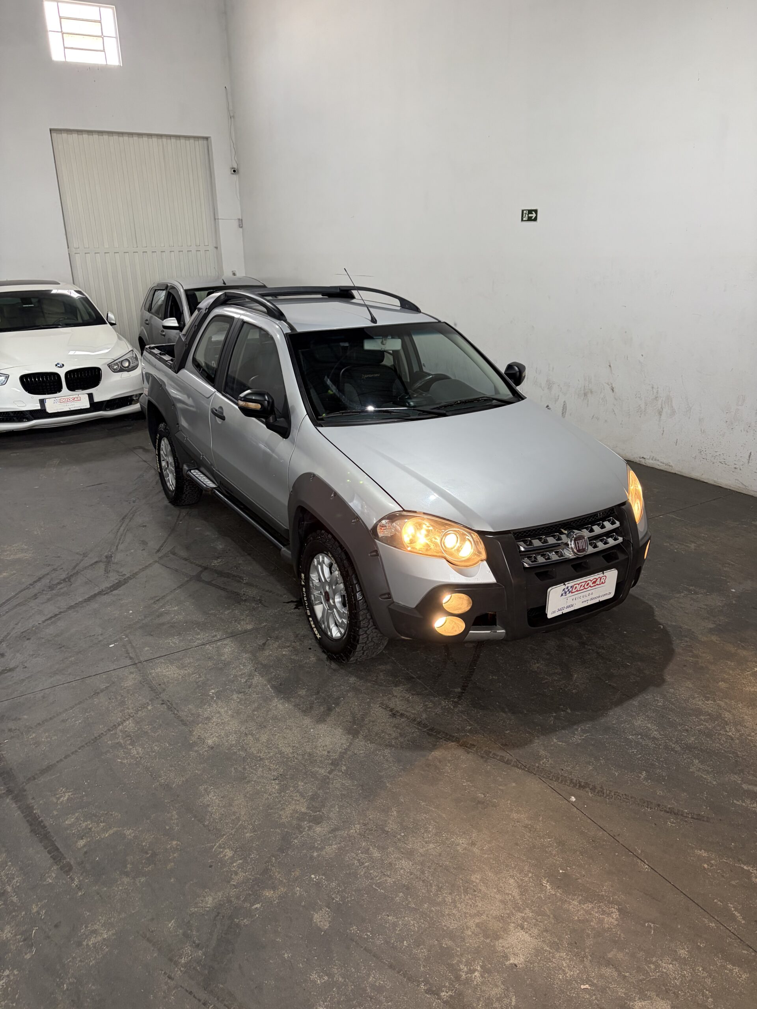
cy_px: 504
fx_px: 758
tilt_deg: -18.6
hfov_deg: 53.1
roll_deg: +0.9
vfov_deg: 67.3
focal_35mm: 26
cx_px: 378
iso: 160
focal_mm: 5.96
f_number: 1.6
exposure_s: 1/60
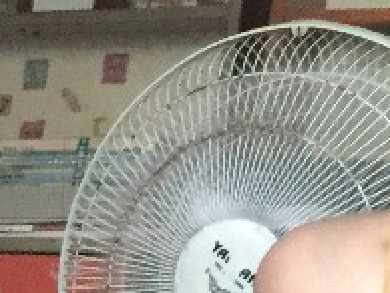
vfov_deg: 6.6
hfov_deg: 8.7
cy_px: 975
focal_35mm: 197
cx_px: -685
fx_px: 2219
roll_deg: -3.4
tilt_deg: -16.0
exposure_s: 1/17
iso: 320
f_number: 2.2
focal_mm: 4.15
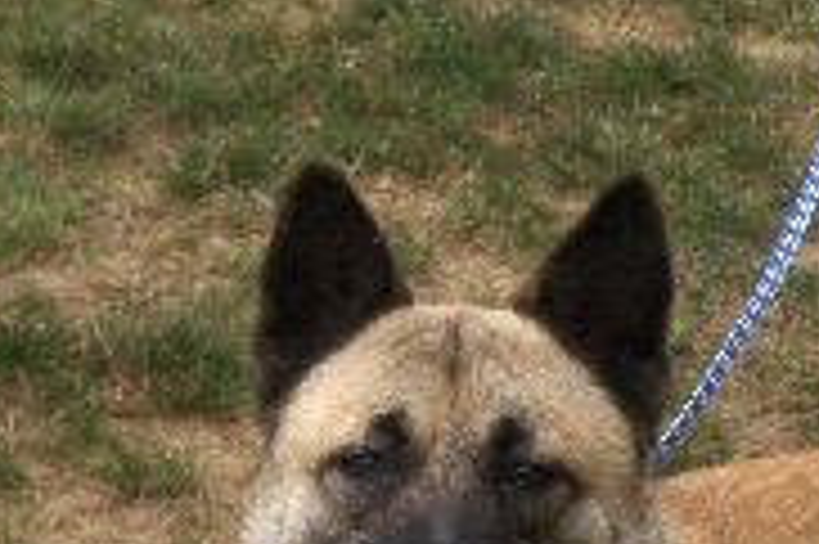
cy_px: 967
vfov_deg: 3.6
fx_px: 8728
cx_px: 446
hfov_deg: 5.4
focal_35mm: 384
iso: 185
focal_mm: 22.5
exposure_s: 1/216
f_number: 5
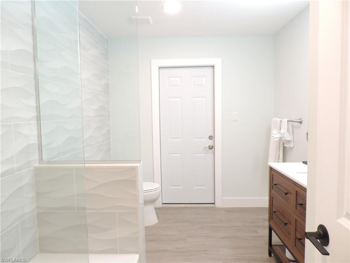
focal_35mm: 24
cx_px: 175
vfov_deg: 56.8
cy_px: 132
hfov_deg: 71.6
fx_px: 243
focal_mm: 4.3
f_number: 3
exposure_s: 1/30
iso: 400
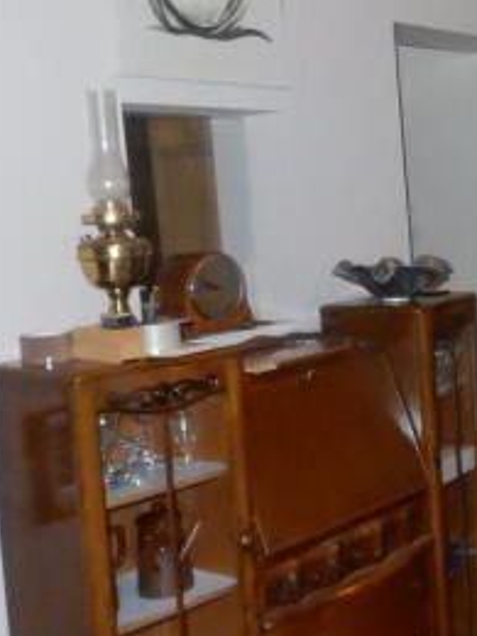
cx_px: 618
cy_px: 261
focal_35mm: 56
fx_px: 1029
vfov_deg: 34.3
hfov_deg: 23.2
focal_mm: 4.5
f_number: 8
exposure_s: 1/30
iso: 1600
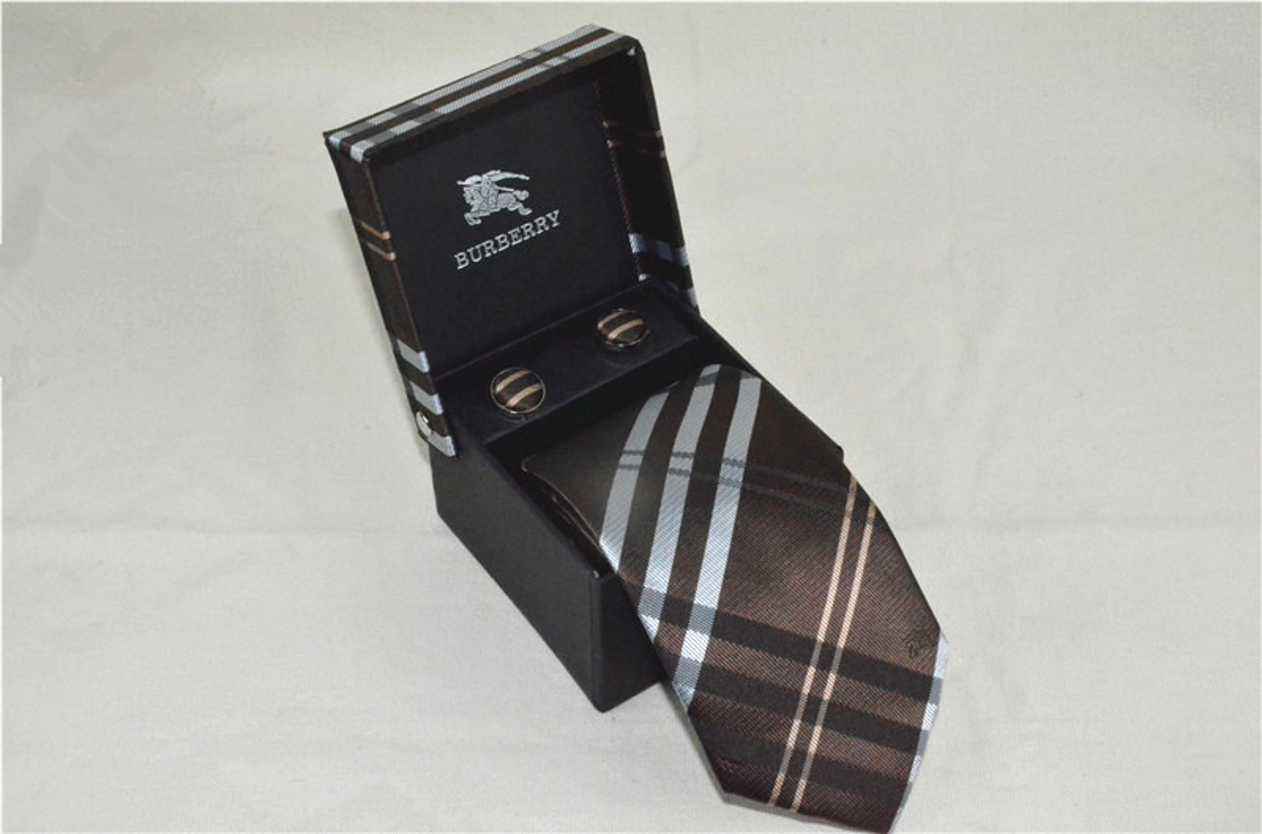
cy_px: 417
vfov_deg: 22.5
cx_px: 631
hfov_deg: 33.5
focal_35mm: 60
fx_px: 2098
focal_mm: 40
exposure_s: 1/250
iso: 6400
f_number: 25
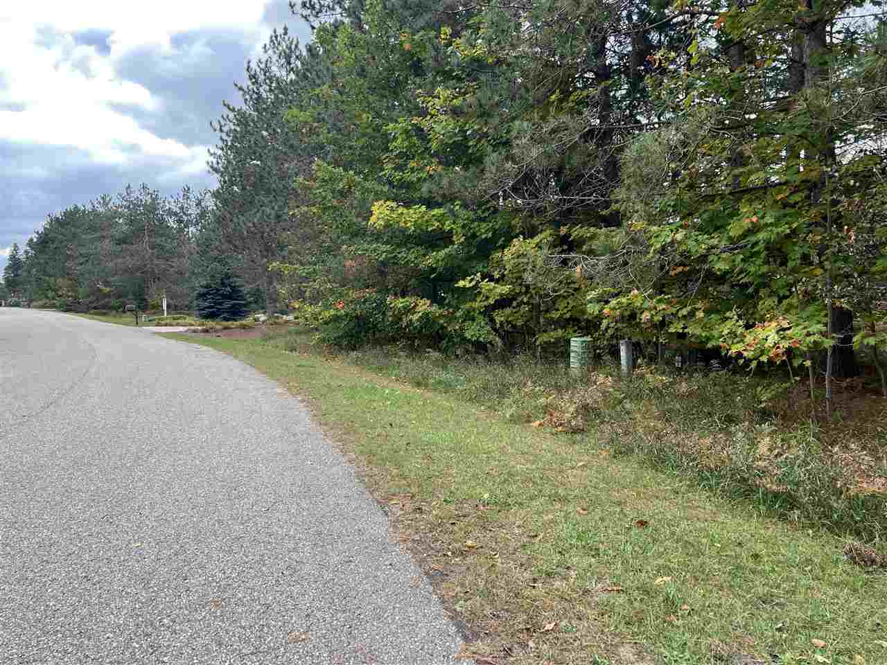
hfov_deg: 67.3
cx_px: 444
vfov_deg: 53.1
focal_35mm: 26
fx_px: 666
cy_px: 332
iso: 50
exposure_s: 1/452
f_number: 1.5
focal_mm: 5.7
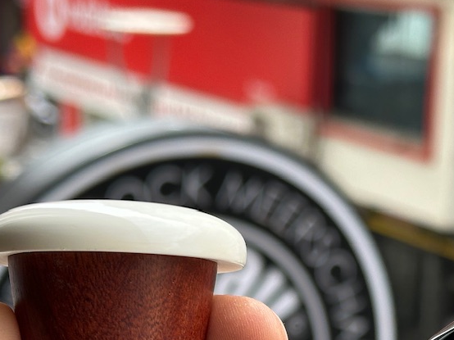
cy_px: 374
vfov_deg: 13.1
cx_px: 308
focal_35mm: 111
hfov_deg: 17.7
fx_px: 1455
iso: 64
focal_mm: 6.86
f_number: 1.78
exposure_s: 1/872
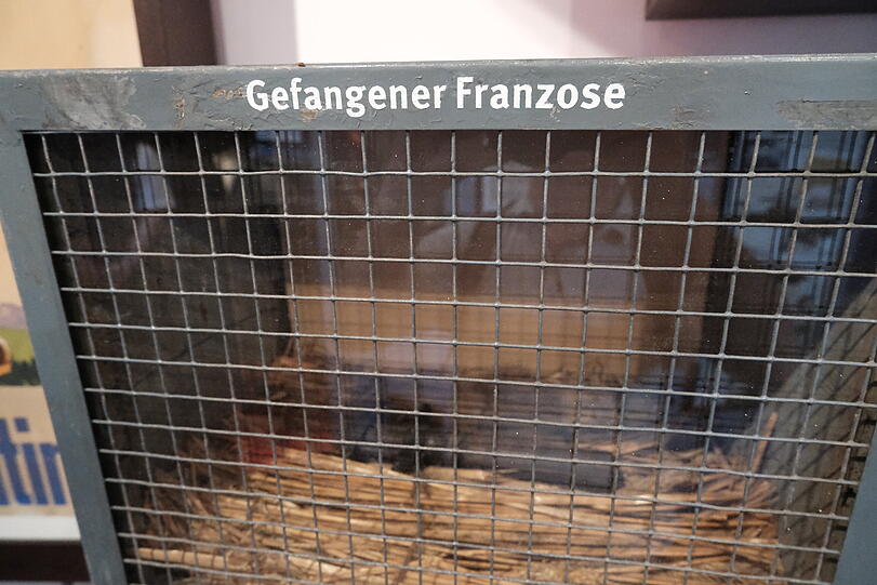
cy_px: 292
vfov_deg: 55.1
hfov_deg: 76.1
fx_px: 560
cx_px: 438
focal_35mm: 23
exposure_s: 1/100
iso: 12800
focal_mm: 15.2
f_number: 5.6
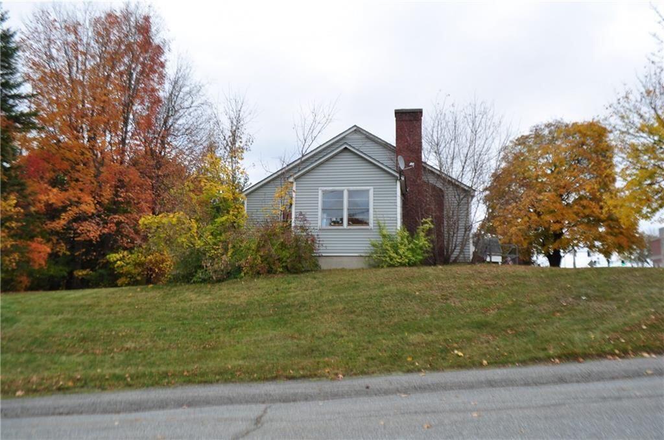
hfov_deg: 62.0
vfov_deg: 43.5
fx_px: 552
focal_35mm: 30
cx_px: 332
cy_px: 220
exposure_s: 1/160
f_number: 6.3
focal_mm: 20
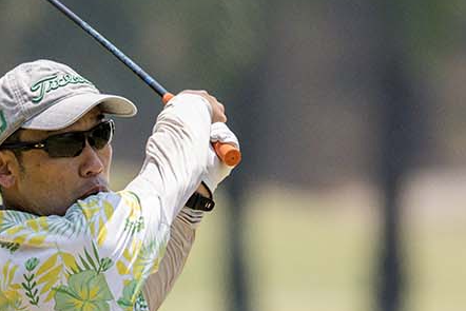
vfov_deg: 1.1
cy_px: 493
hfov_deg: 1.6
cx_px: 133
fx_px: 16858
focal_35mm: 1302
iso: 1250
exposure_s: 1/5000
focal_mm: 400
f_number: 5
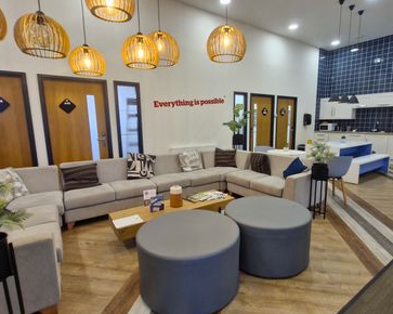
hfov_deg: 100.6
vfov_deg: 87.9
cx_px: 210
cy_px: 154
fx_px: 163
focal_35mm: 14
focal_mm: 1.74
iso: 160
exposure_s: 1/50
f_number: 2.2
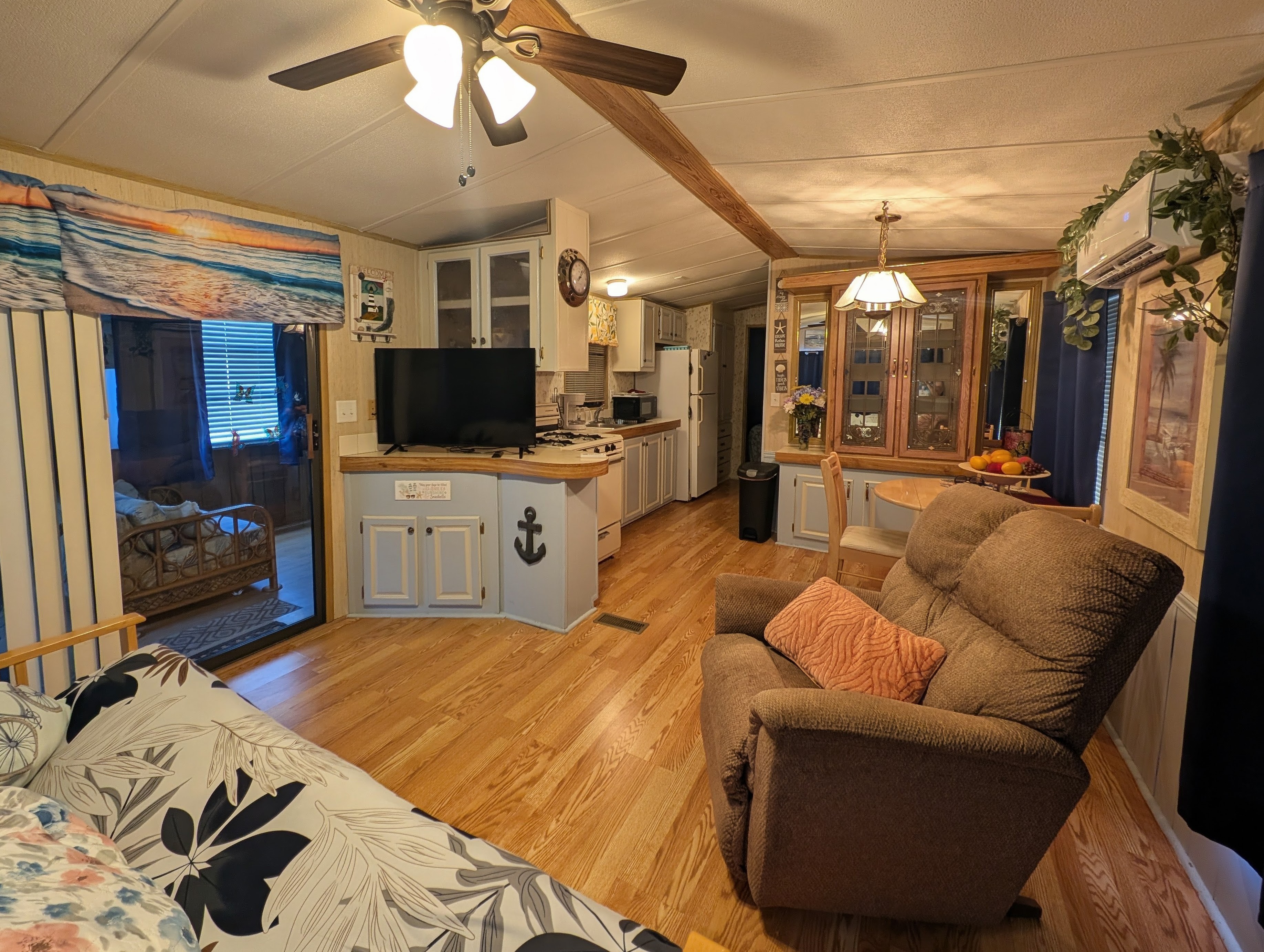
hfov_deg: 110.5
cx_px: 632
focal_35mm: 12
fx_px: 439
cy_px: 476
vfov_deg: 94.6
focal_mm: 2.23
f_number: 1.95
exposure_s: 1/40
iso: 85
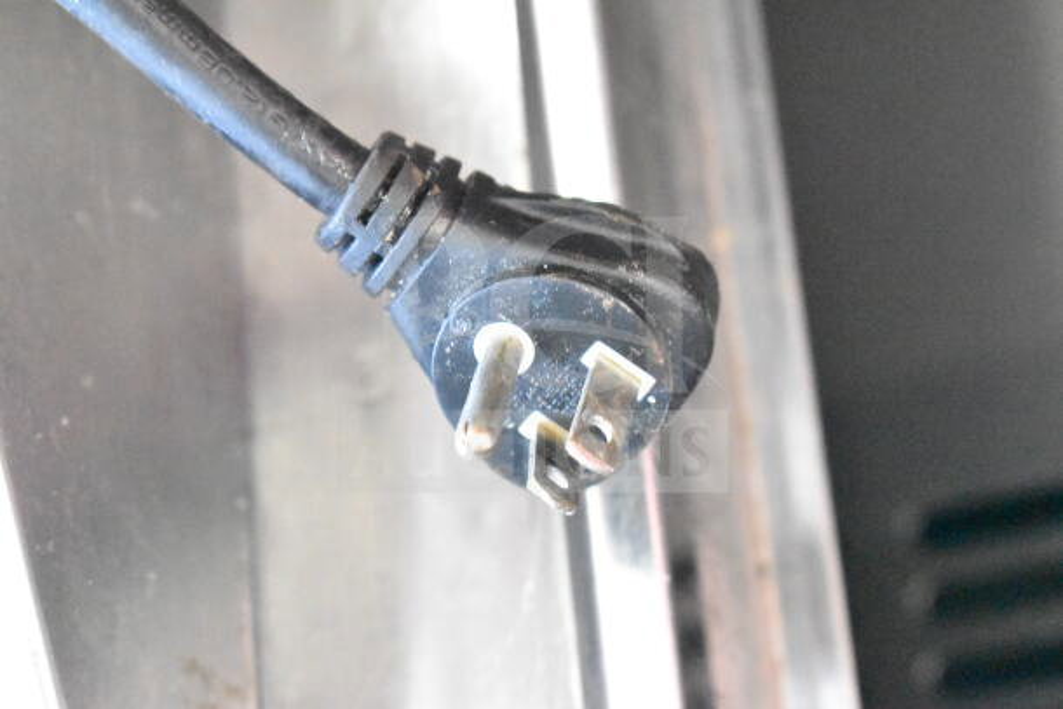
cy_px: 354
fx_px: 2436
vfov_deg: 16.6
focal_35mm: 82
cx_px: 532
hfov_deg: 24.6
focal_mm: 55
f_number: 5.6
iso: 25600
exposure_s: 1/100
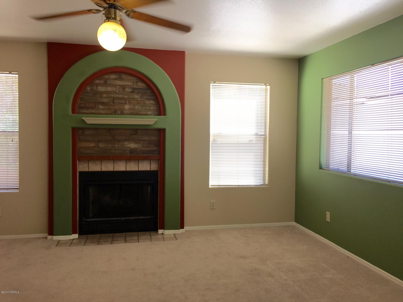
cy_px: 151
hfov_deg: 61.7
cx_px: 202
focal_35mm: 29
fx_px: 338
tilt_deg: -0.7
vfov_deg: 48.2
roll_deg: -1.2
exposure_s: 1/60
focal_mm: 4.15
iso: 25
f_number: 2.2
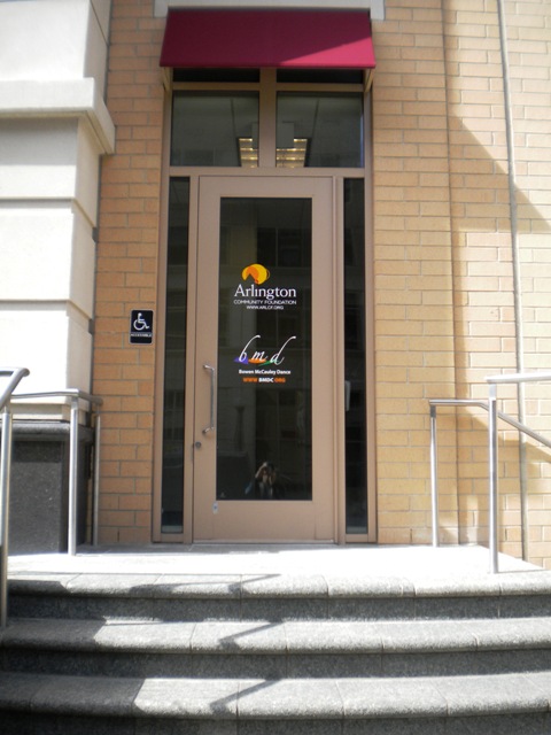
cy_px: 368
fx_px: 743
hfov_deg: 40.7
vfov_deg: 52.6
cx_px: 276
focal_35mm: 35
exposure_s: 1/500
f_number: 3.1
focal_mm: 6.3
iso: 127
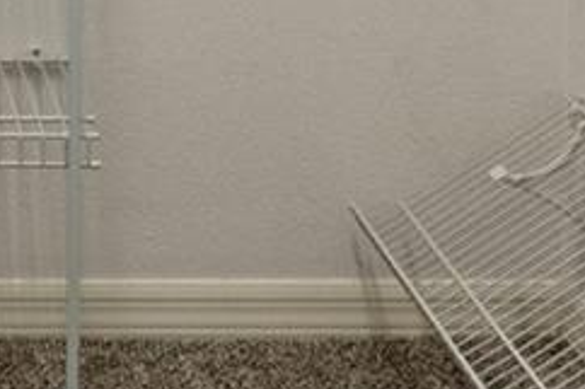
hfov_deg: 14.2
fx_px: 2257
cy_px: -570
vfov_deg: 8.8
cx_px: -167
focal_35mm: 139
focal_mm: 14
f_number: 8
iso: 320
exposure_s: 1/2
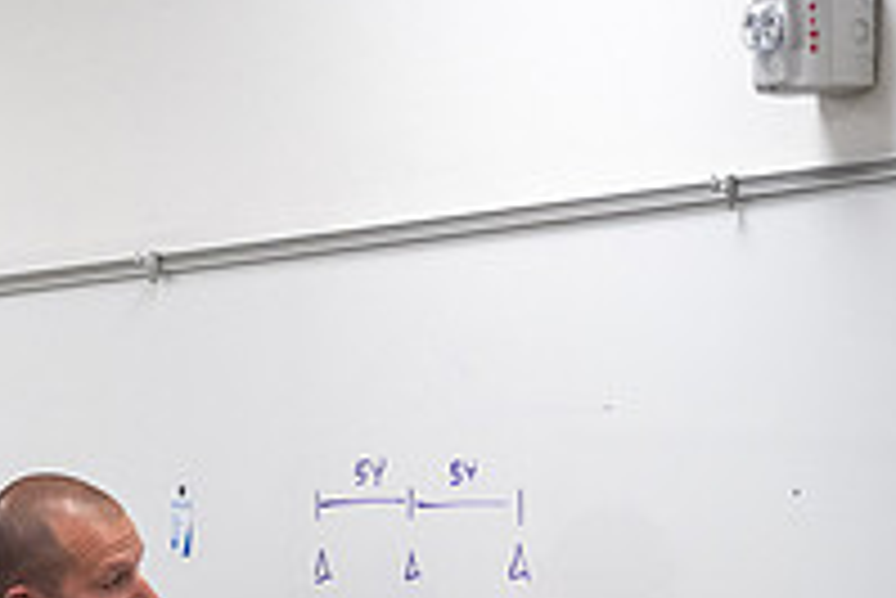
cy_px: 856
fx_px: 8892
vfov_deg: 3.8
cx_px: -125
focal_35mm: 357
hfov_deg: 5.7
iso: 1000
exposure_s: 1/320
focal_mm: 120
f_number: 4
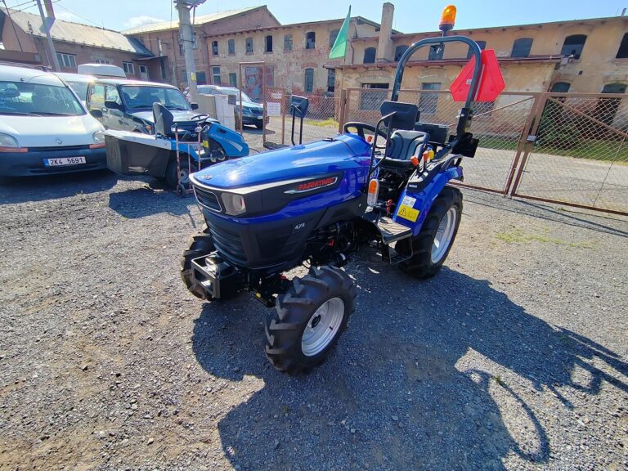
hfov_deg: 87.8
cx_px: 314
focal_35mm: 18
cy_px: 236
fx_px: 327
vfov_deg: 71.6
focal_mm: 2.16
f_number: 2.2
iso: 100
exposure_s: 1/670
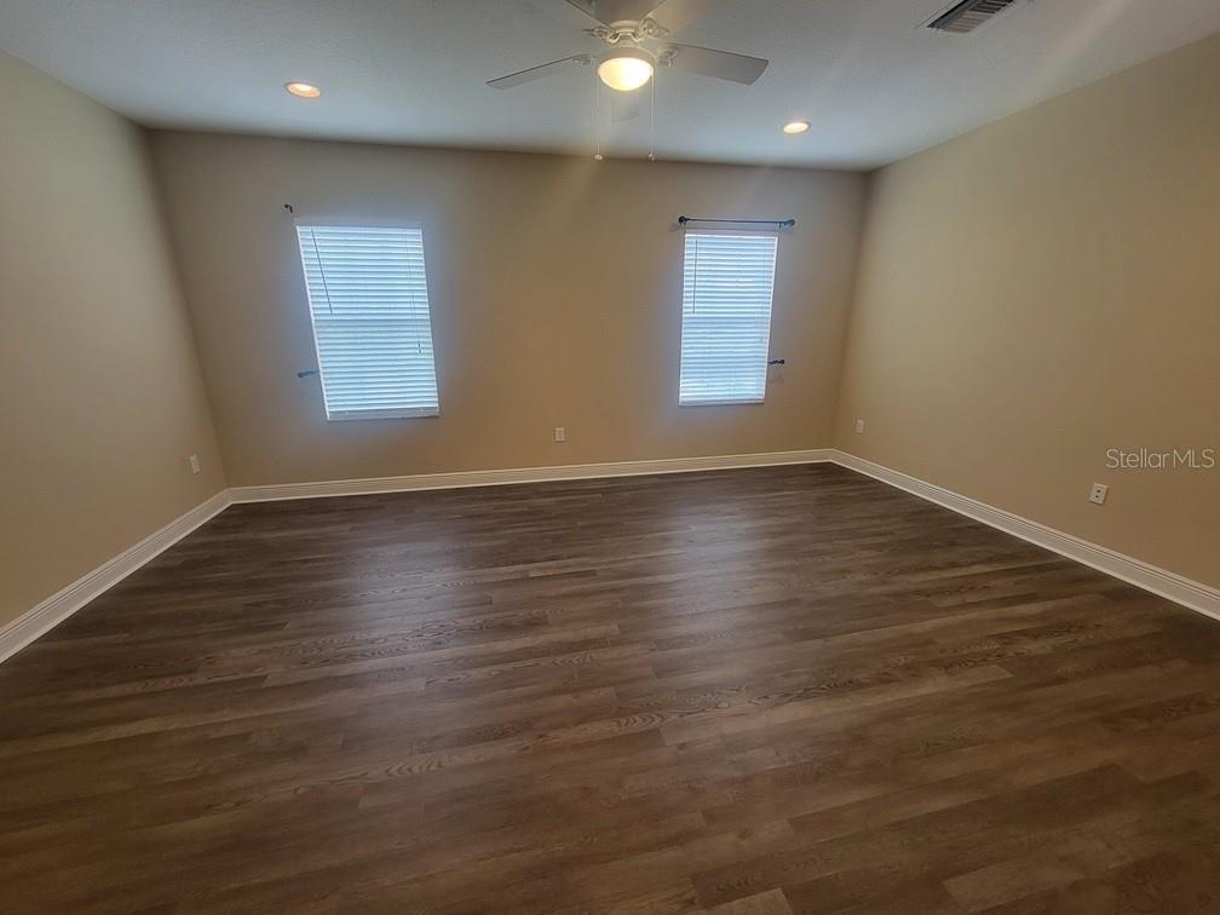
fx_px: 458
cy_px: 458
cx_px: 610
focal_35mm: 13
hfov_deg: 106.2
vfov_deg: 89.9
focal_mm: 2.2
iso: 160
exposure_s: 1/60
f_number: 2.2
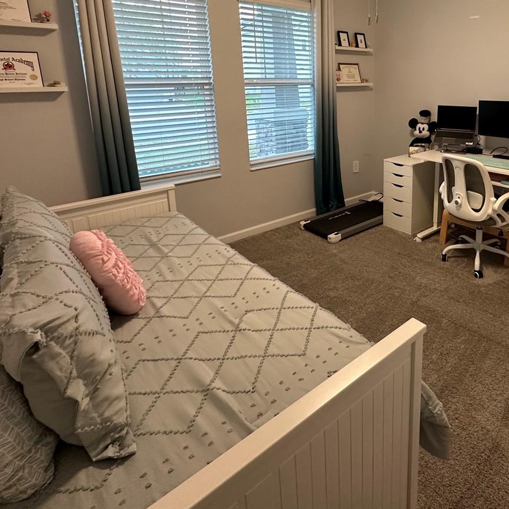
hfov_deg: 64.6
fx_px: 383
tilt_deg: -11.5
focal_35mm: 23
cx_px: 358
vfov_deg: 64.9
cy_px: 156
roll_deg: -0.2
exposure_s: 1/60
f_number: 2.2
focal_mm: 2.22
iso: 250
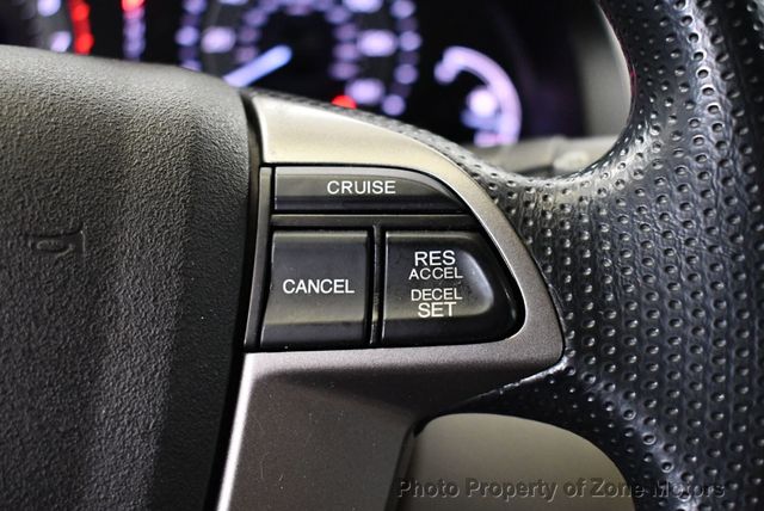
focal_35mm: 52
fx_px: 1105
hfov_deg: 38.2
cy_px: 256
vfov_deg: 26.0
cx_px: 382
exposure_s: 1/60
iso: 3600
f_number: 4
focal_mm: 26
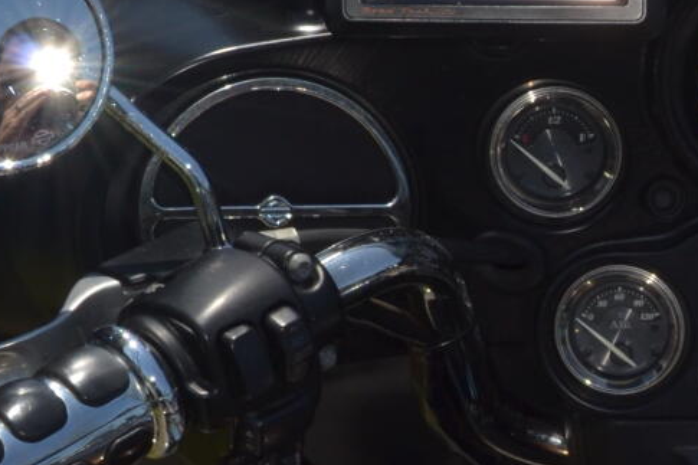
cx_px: 960
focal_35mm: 198
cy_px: 483
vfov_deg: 6.9
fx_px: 3837
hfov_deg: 10.1
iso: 100
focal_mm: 32
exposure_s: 1/200
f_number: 10
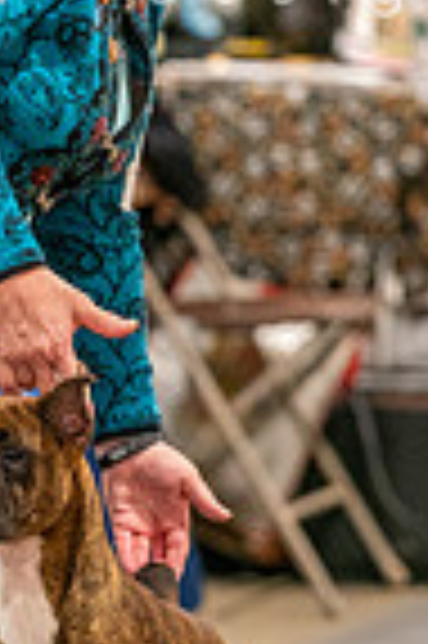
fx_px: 10260
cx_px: 32
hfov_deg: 2.4
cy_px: 428
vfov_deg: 3.6
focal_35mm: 574
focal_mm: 182
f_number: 3.2
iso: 6400
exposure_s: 1/250
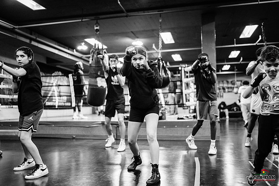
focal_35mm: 35
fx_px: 271
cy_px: 93
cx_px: 140
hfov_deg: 54.4
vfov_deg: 37.9
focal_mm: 35
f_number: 1.4
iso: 2000
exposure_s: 1/500
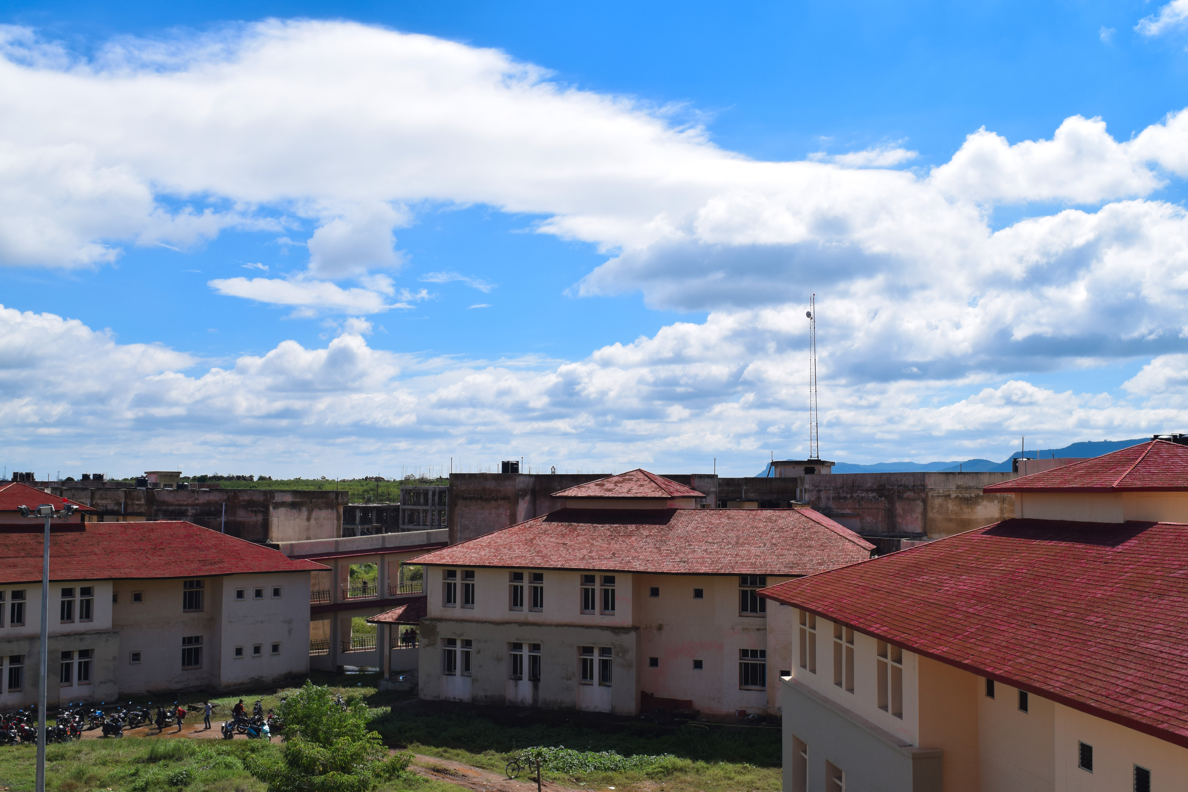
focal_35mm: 36
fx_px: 1188
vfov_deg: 36.9
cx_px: 594
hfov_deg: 53.1
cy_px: 396
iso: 200
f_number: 11
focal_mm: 24
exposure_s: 1/500
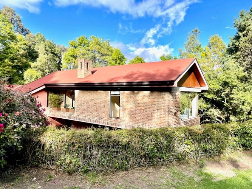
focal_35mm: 26
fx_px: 189
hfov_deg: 67.3
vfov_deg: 53.0
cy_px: 94
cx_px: 126
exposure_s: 1/1531
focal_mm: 4.2
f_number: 1.6
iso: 32
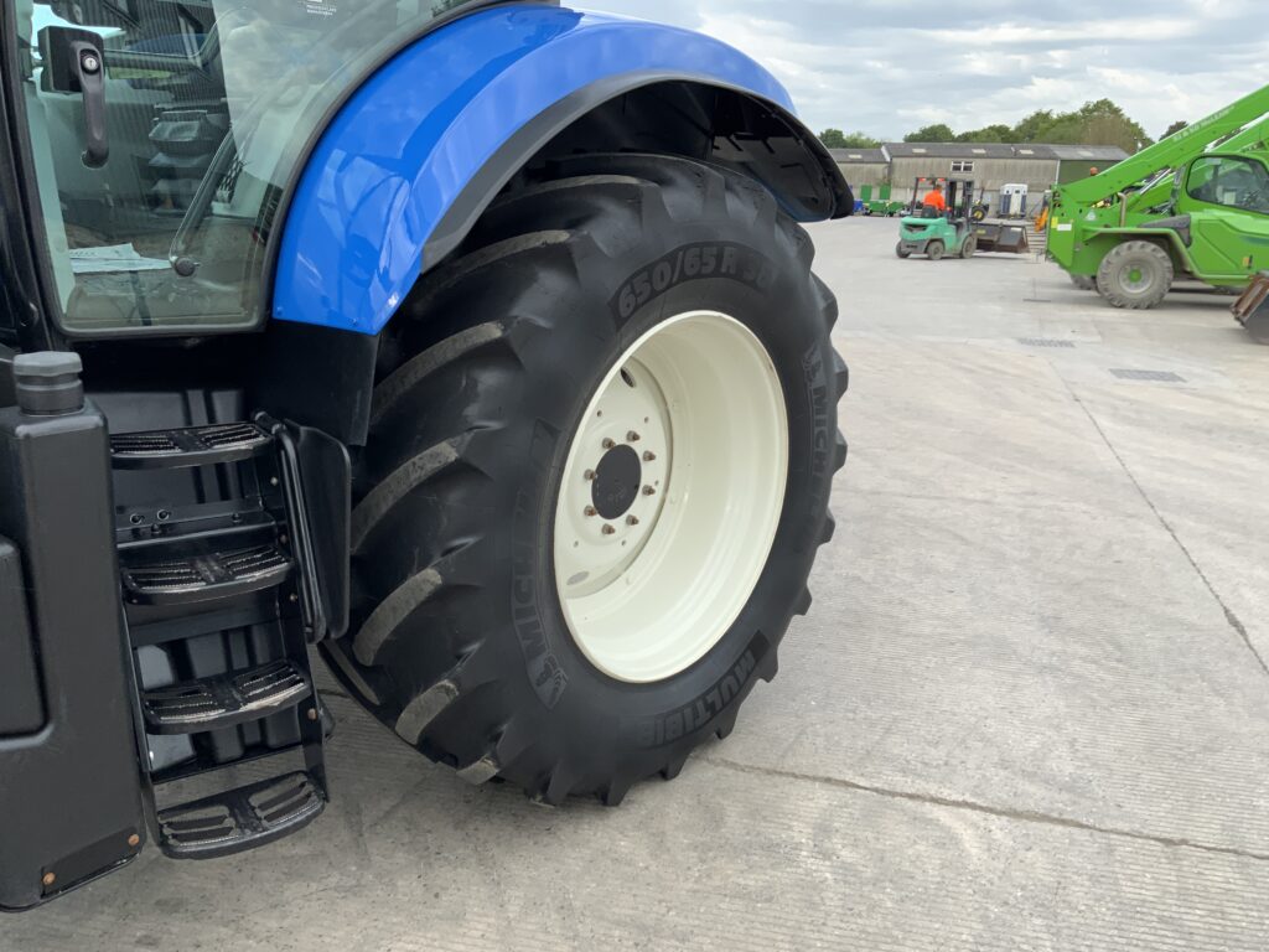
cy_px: 476
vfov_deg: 48.2
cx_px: 634
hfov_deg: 61.7
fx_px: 1063
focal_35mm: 29
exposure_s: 1/194
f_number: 1.8
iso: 16
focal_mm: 3
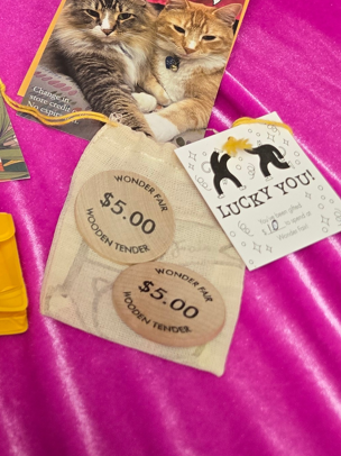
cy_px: -53
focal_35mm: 68
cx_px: -163
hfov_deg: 19.1
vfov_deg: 26.2
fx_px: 894
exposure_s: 1/120
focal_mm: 6.3
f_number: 1.7
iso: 400
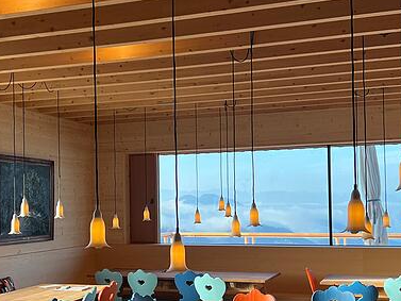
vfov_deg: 26.1
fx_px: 649
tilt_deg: +1.3
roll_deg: +1.2
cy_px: 185
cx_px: 165
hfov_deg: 34.3
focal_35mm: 56
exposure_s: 1/486
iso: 50
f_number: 1.5
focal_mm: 5.7
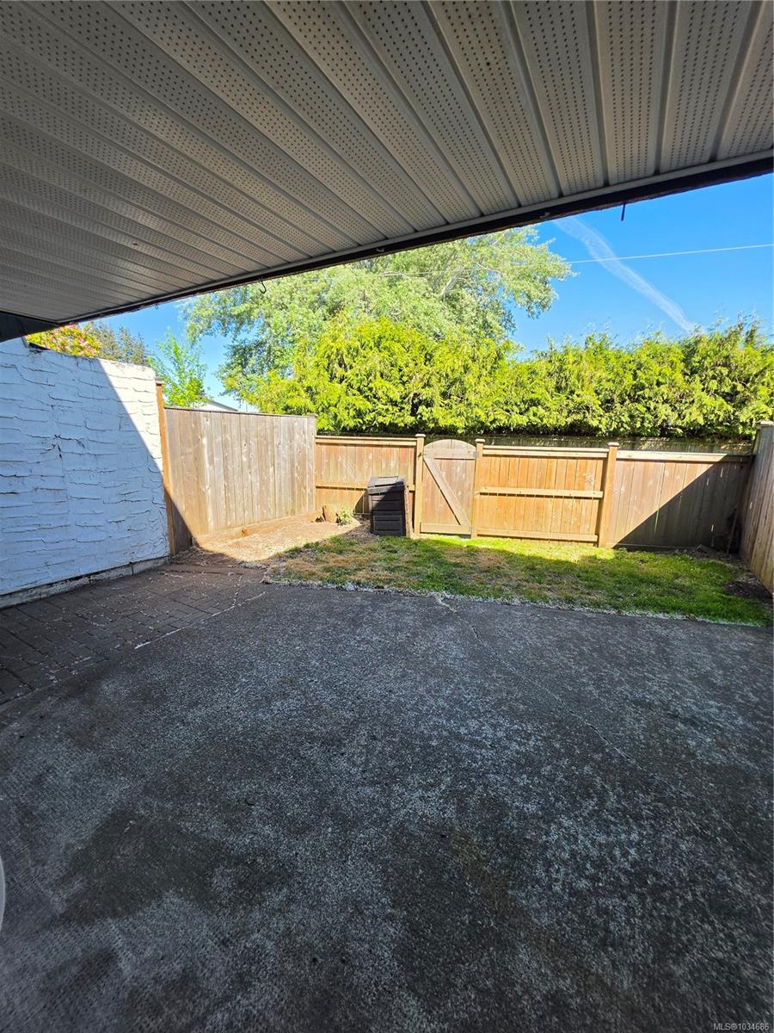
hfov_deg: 89.9
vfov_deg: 106.2
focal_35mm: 13
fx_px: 388
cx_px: 387
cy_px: 516
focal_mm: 2.2
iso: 32
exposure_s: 1/668
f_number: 1.9
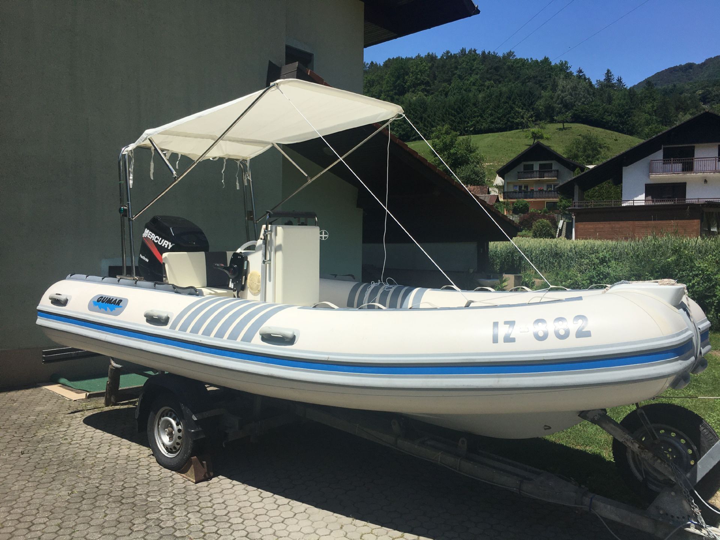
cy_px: 270
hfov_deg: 61.7
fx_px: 603
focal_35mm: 29
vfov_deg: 48.2
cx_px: 360
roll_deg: -1.7
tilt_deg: +0.3
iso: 25
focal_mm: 4.15
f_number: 2.2
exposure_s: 1/3077
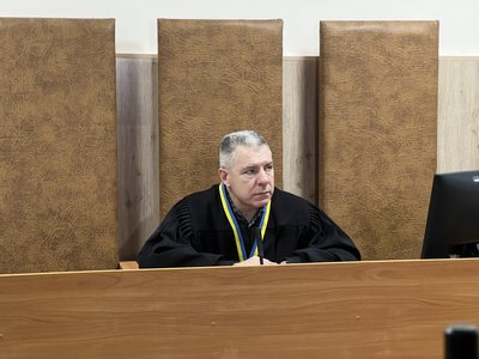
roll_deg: -0.3
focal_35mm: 77
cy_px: 180
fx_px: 1065
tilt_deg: -5.5
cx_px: 240
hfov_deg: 25.3
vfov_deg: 19.1
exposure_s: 1/30
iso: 800
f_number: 2.8
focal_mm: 9
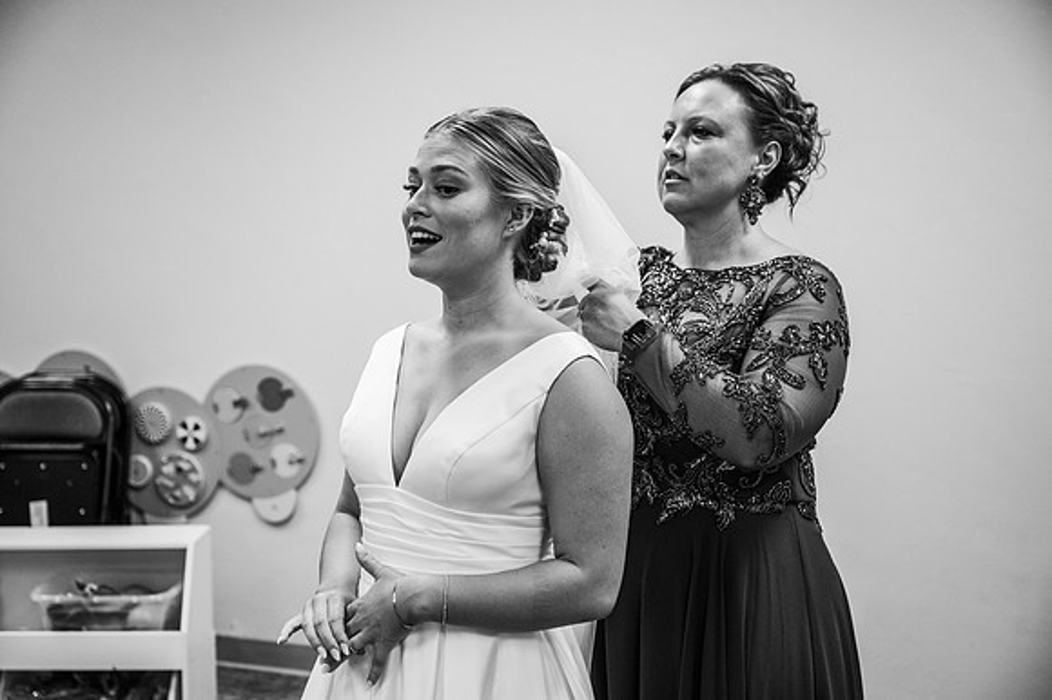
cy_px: 350
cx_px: 526
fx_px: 1314
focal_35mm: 45
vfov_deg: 29.8
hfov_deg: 43.6
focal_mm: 45
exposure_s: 1/320
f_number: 3.2
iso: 2000
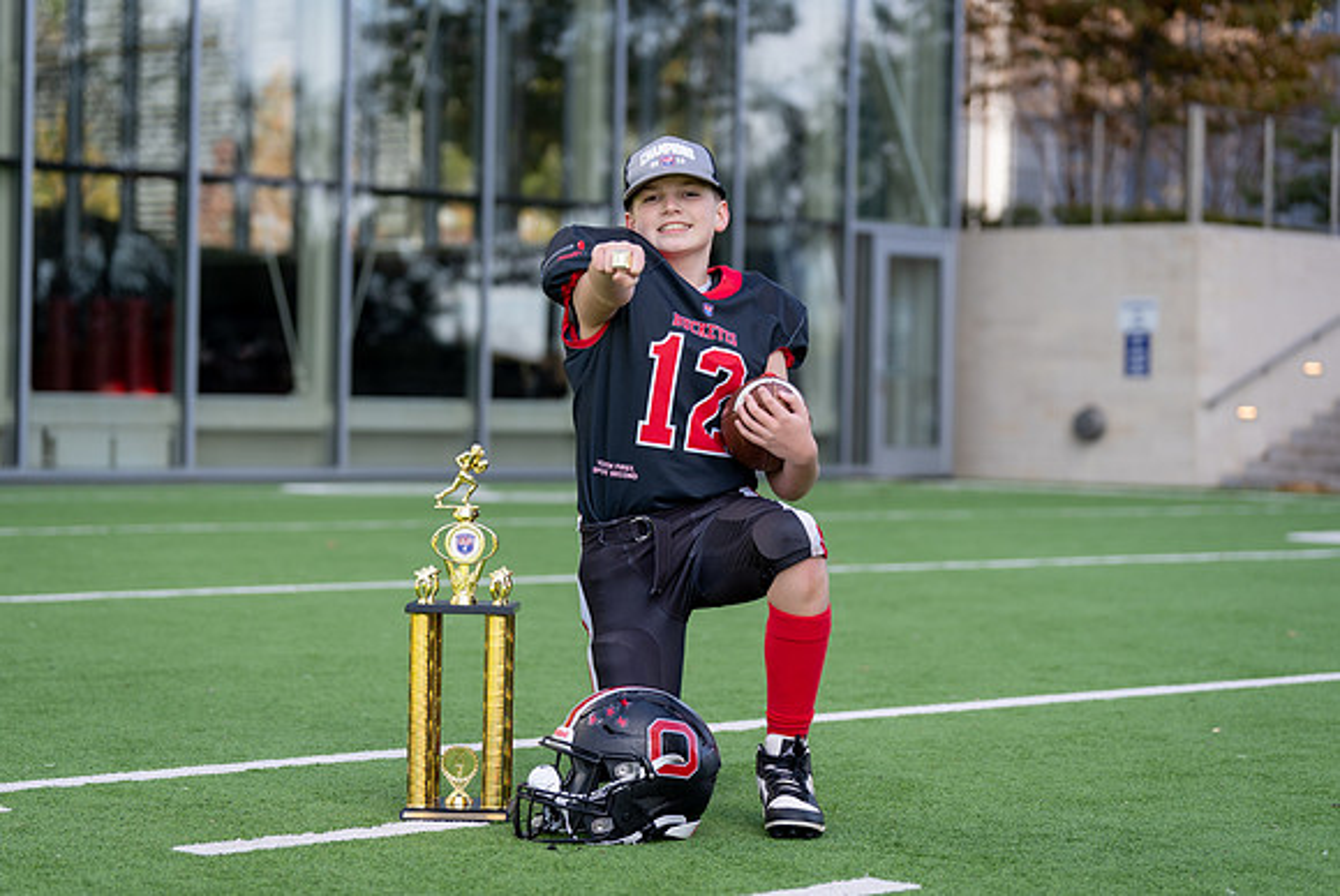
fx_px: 3272
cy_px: 429
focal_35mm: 88
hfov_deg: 23.1
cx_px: 638
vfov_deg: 15.6
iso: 100
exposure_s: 1/500
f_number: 2.8
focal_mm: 84
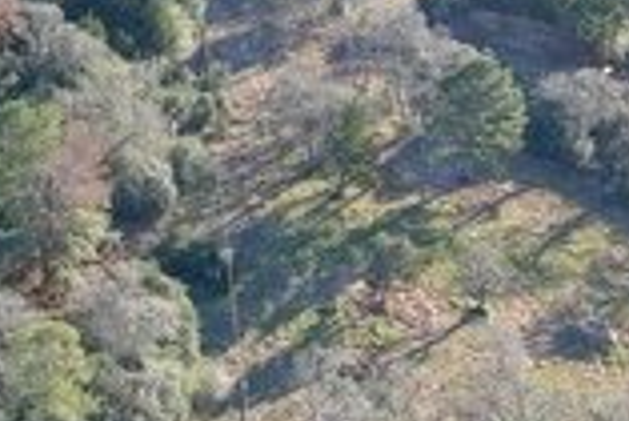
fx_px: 2064
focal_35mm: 118
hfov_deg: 16.4
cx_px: -192
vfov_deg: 11.3
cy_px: -162
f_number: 2.8
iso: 100
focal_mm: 10.57
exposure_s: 1/200
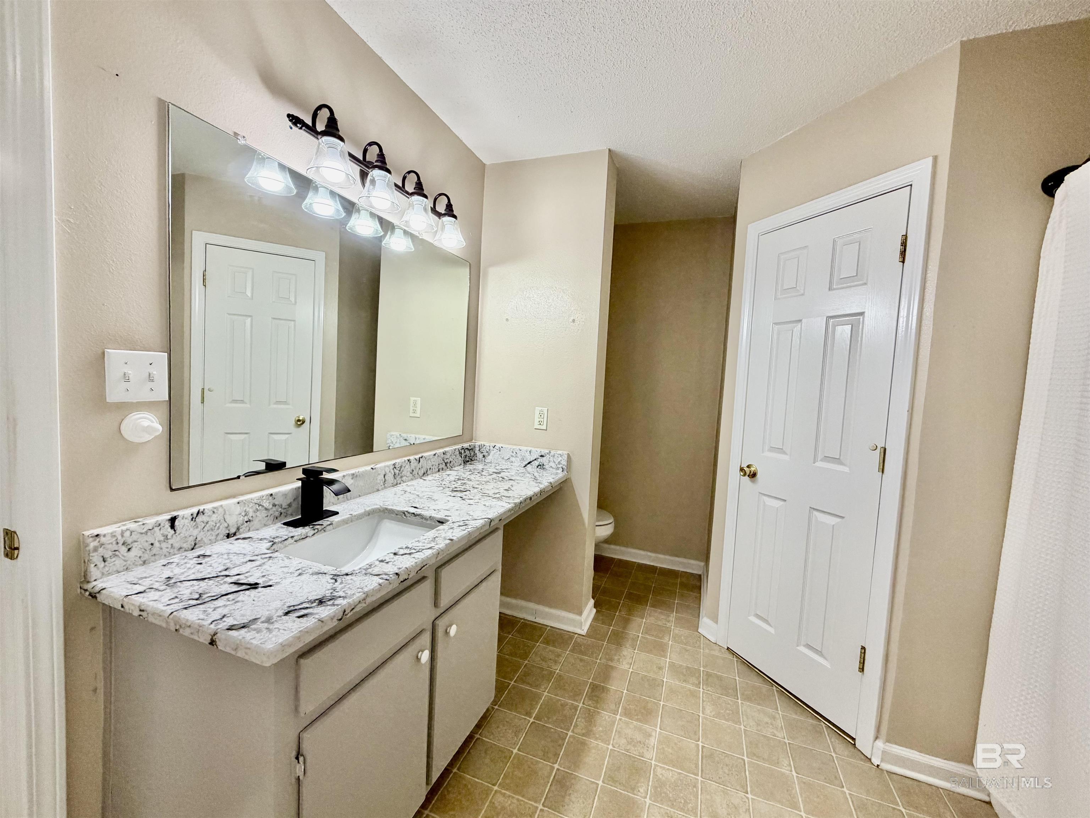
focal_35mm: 14
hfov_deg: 102.1
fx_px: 441
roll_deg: -2.6
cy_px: 409
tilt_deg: -3.3
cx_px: 545
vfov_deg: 85.7
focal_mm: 2.22
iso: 200
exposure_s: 1/120
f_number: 2.2
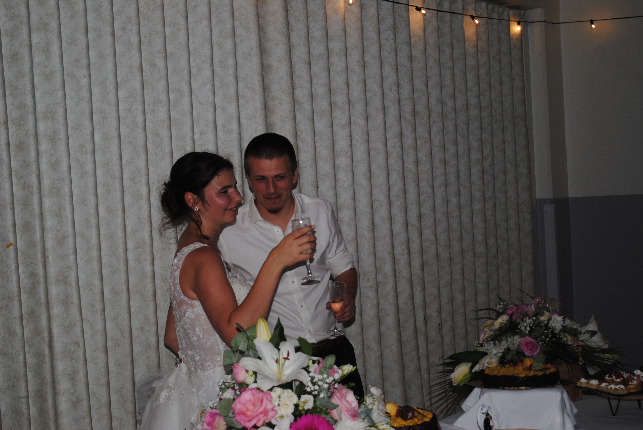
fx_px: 939
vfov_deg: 25.8
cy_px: 215
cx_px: 322
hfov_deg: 37.8
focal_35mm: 52
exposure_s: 1/60
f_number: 5
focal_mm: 35
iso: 200
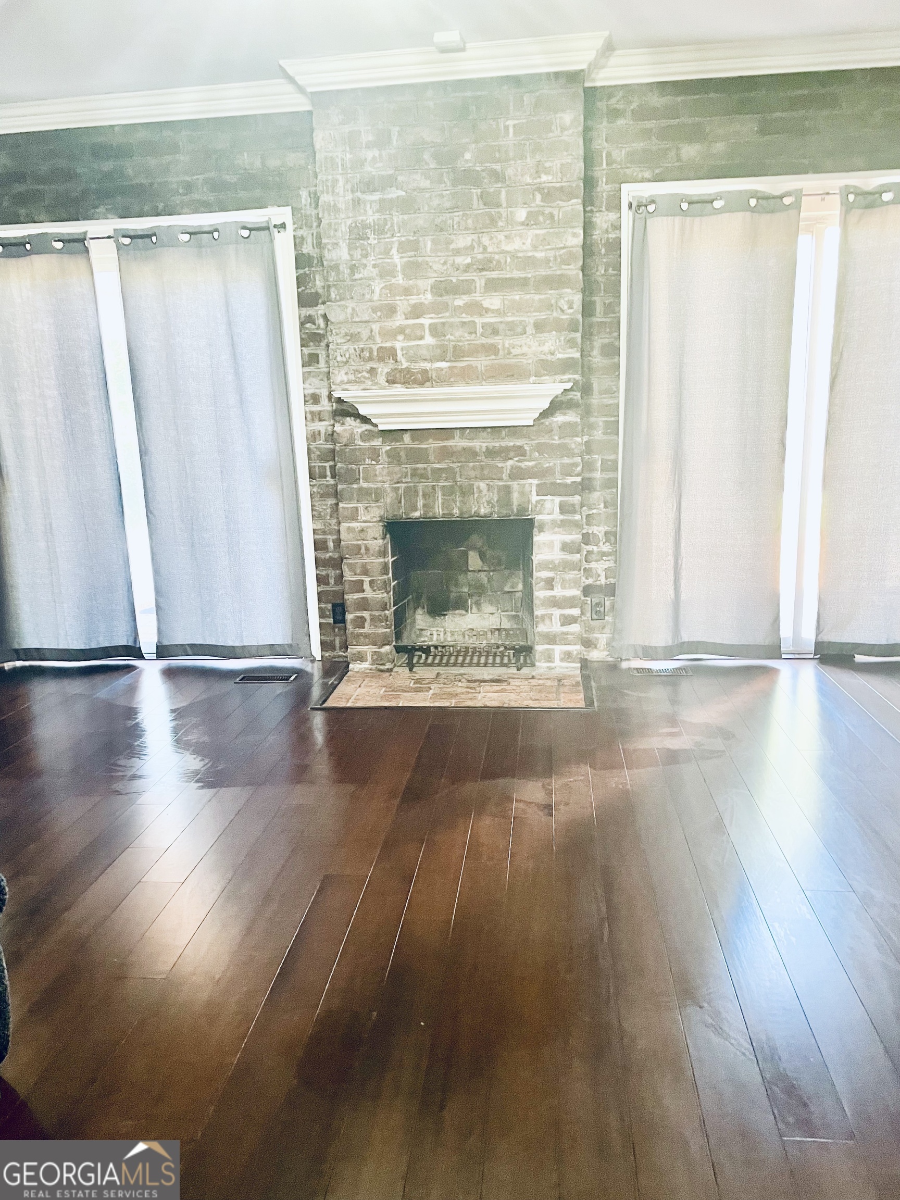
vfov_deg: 67.3
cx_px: 450
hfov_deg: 53.1
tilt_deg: -11.0
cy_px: 600
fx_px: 901
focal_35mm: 26
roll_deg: +0.9
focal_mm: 4.2
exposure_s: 1/40
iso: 400
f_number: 1.6
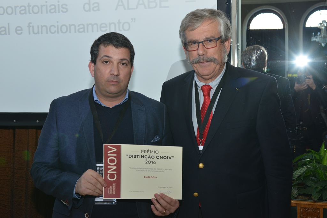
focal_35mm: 52
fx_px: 472
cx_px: 164
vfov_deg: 26.0
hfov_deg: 38.2
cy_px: 109
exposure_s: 1/60
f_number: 6.3
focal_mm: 52
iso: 1000
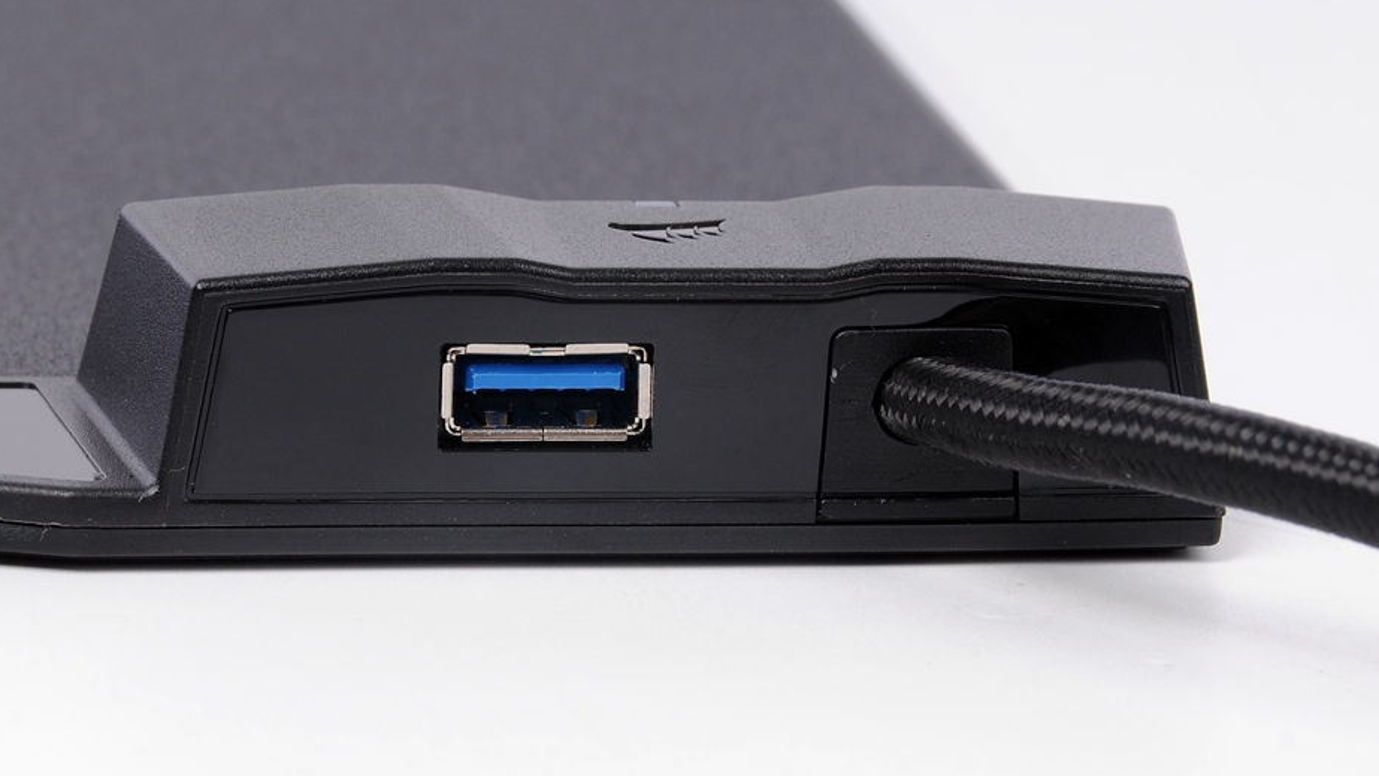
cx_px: 656
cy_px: 440
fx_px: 4351
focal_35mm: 119
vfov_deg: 10.2
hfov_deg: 18.0
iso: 200
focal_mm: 70
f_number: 14
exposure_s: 1/200
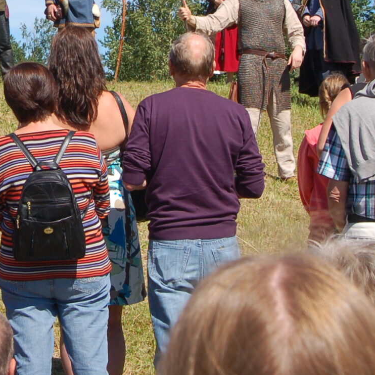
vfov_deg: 14.0
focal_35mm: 123
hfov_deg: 13.9
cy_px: -6
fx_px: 1508
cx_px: -39
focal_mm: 28
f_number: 9
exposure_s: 1/320
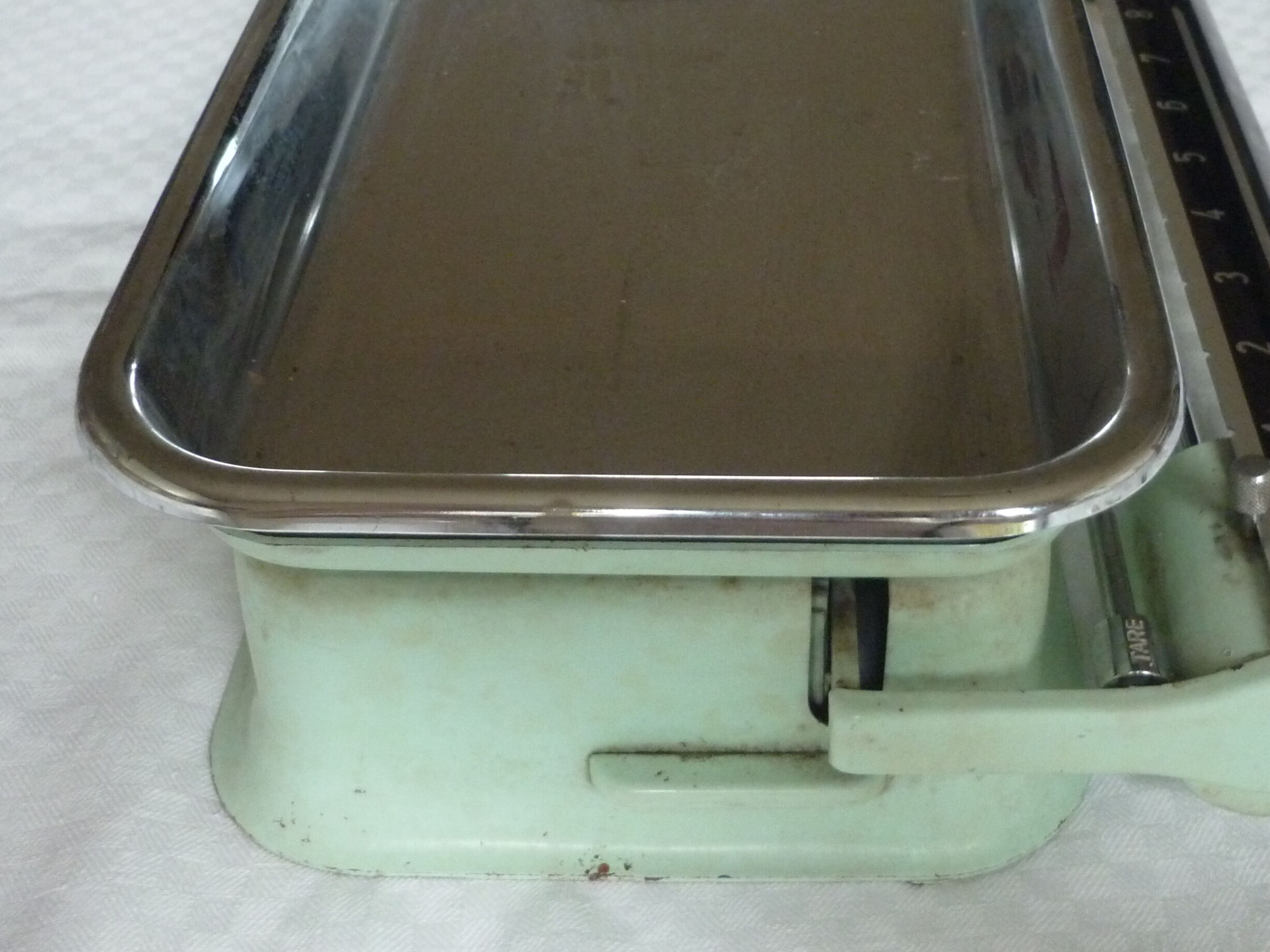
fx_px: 1798
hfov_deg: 38.8
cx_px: 757
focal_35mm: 49
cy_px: 330
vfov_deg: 29.5
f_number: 2.8
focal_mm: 5.5
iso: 400
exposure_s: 1/15
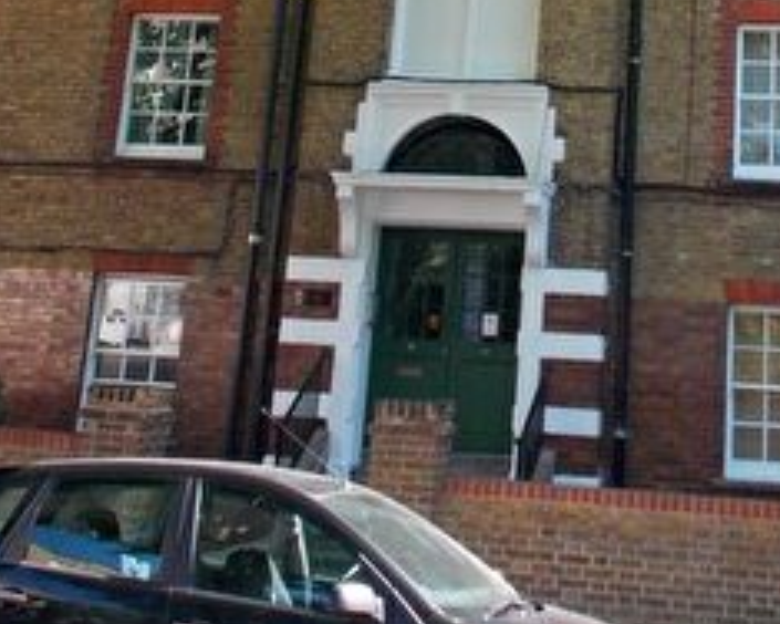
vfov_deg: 21.7
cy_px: -51
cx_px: 561
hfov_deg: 28.0
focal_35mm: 67
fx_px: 1547
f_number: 3.1
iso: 80
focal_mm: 4
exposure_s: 1/125
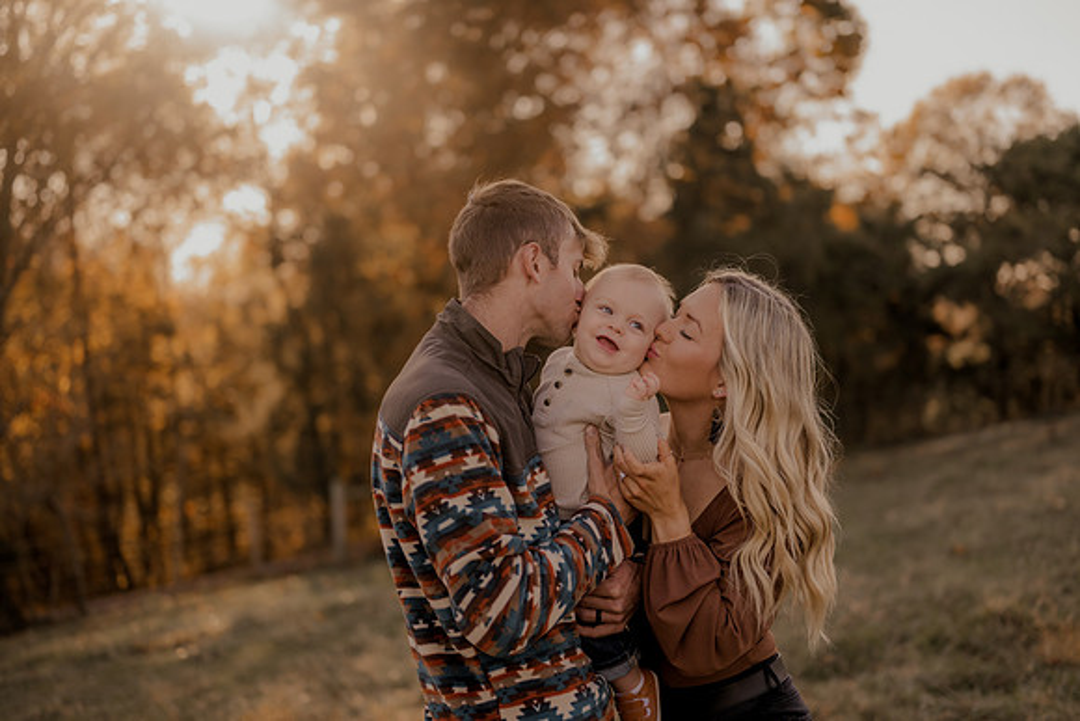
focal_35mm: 50
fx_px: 1500
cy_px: 360
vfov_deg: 27.0
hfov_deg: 39.6
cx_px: 540
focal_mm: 50
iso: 250
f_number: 1.8
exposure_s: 1/1600
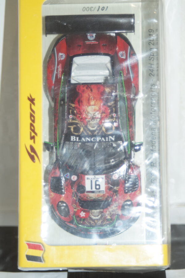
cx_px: 92
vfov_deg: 17.1
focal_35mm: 120
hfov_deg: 11.4
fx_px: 925
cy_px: 139
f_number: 5.6
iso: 640
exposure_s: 1/60
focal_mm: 80
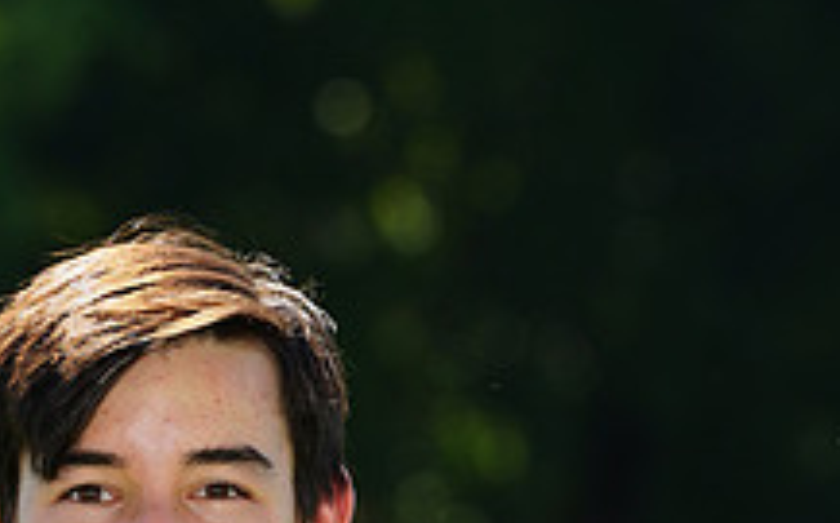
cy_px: 988
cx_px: 271
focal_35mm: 883
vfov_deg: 1.5
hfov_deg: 2.4
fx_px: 20188
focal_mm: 324
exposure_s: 1/200
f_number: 11
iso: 200
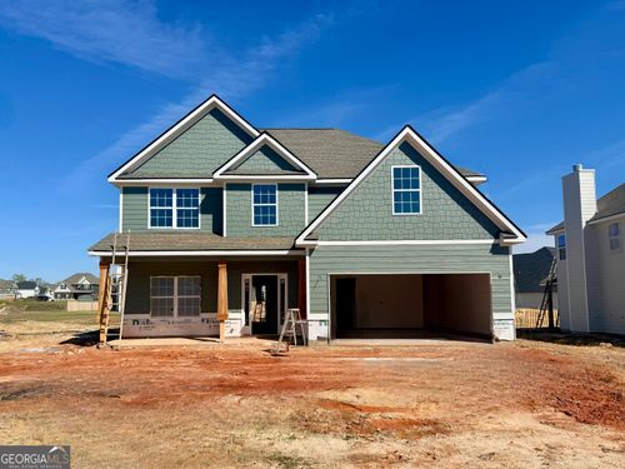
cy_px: 234
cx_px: 312
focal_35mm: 24
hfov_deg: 71.6
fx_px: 433
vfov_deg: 56.8
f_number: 1.78
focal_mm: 6.76
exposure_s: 1/9091
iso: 80
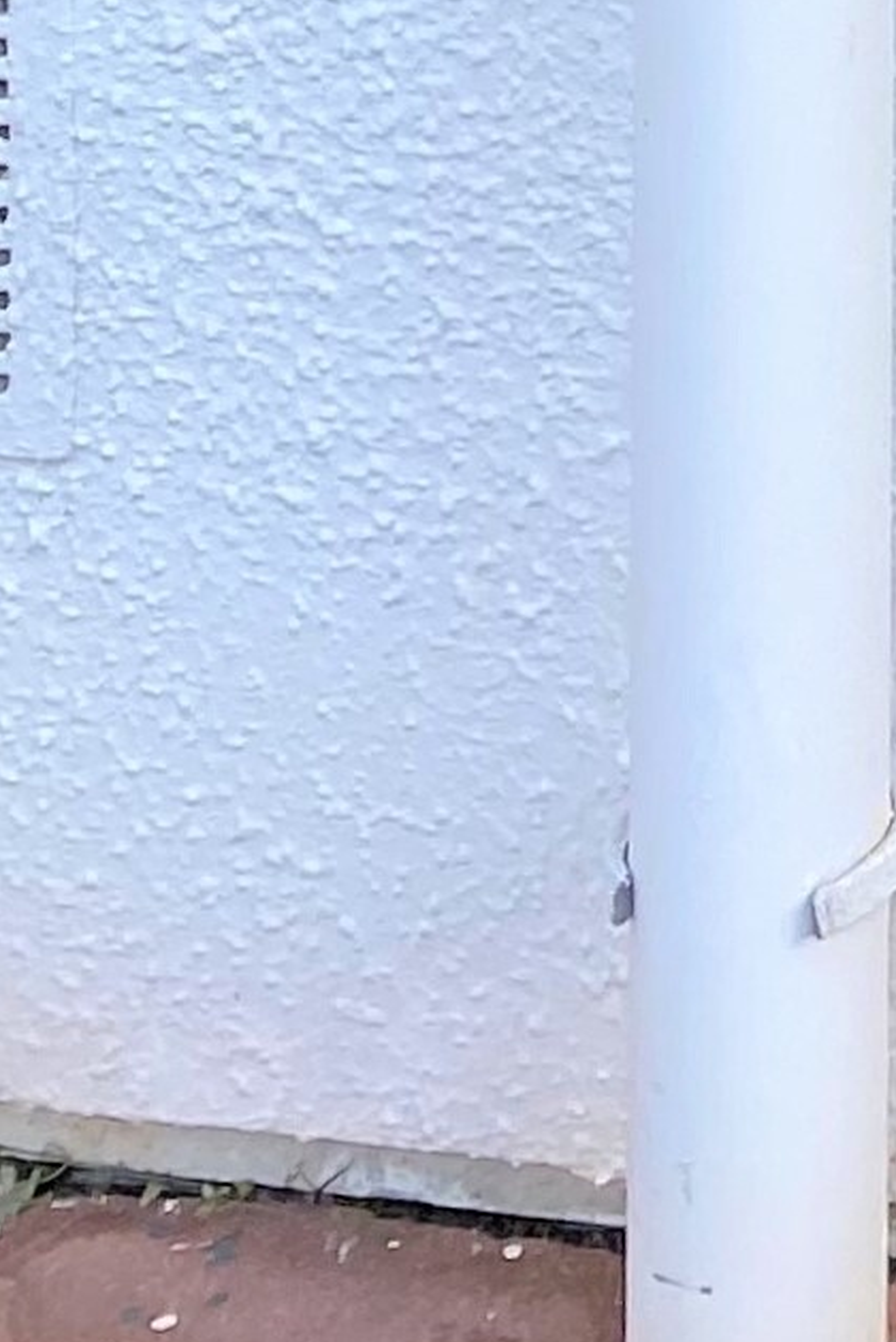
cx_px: 2800
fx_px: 5892
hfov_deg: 7.5
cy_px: -2542
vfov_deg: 10.1
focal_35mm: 158
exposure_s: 1/420
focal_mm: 4.25
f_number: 1.8
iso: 32
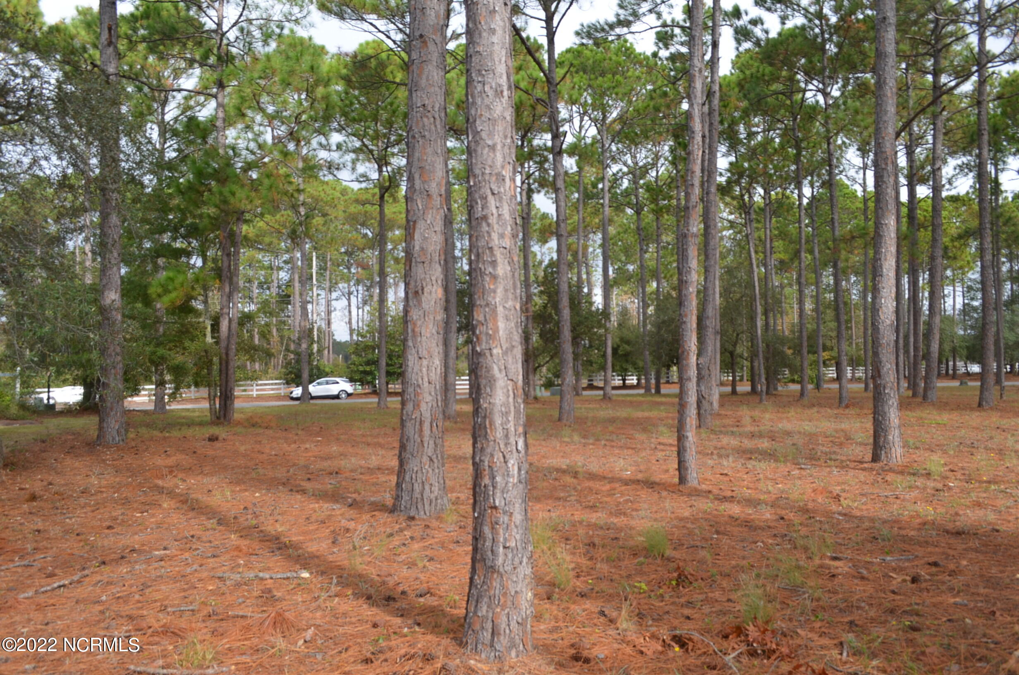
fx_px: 763
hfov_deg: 67.5
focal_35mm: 27
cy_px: 338
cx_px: 510
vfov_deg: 47.7
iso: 200
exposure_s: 1/250
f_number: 8
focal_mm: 18
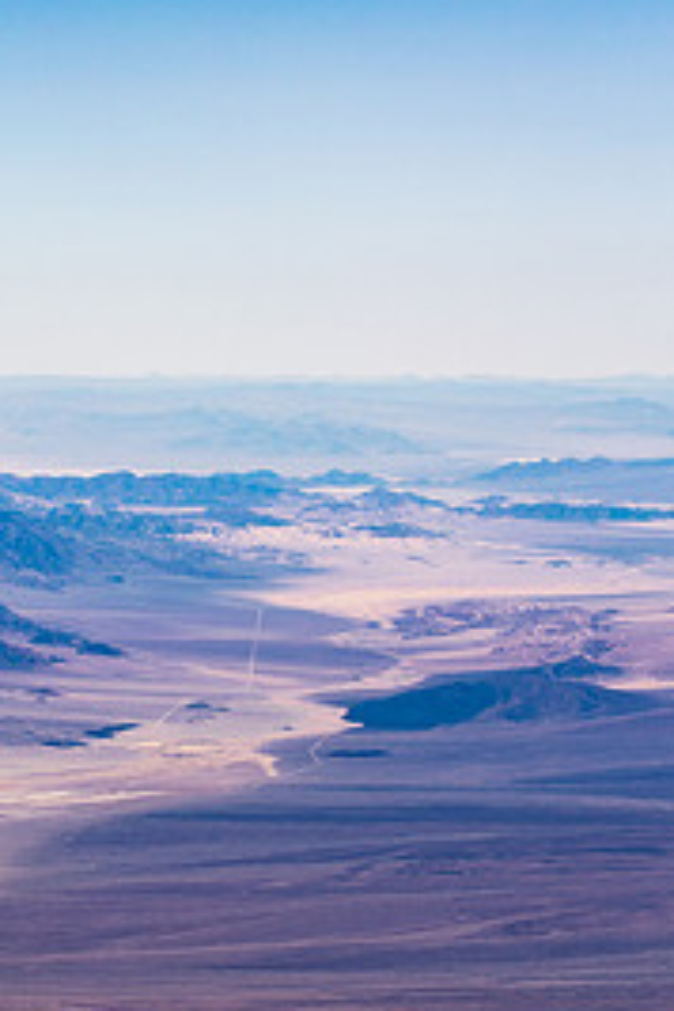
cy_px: 615
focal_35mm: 213
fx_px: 5981
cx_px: -114
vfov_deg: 9.7
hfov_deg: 6.4
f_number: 11
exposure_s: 1/250
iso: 100
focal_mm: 98
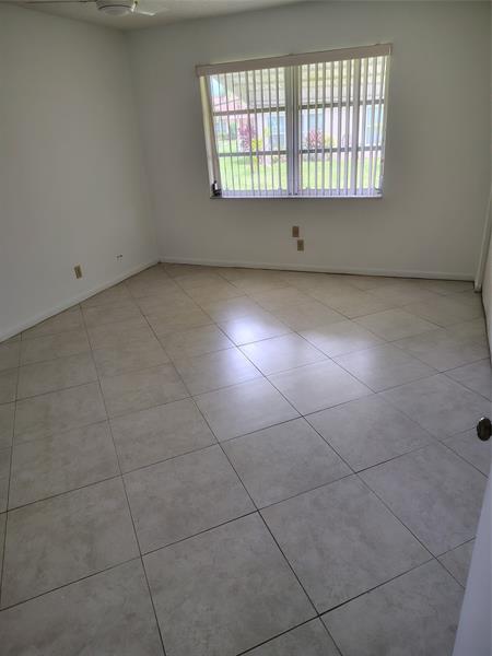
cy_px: 328
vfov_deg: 71.6
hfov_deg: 56.8
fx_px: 455
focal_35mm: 24
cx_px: 246
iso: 487
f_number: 1.8
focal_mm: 5.56
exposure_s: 1/120
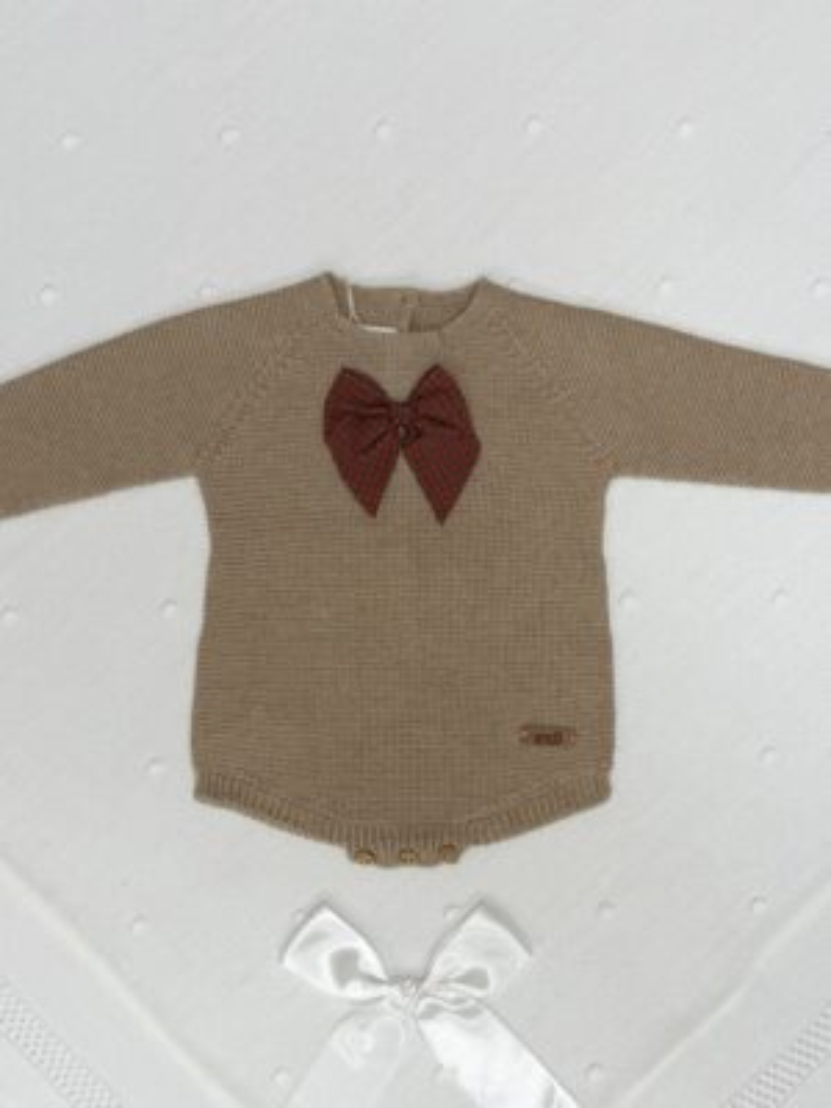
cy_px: 554
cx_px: 416
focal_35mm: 24
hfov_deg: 56.8
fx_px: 768
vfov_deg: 71.6
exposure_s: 1/121
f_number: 1.78
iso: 50
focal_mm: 6.76
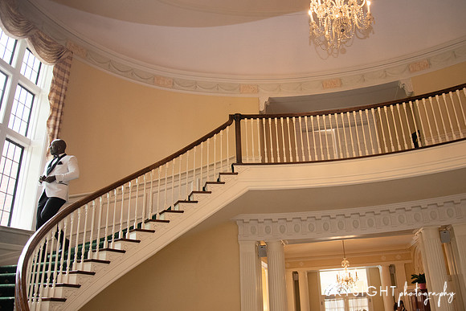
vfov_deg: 46.4
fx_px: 362
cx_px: 264
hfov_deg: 65.3
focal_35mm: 28
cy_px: 172
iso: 2000
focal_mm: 24
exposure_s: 1/200
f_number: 4
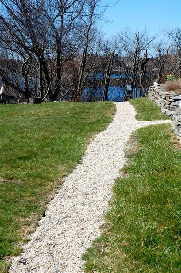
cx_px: 90
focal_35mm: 75
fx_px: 567
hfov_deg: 18.1
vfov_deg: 27.0
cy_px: 136
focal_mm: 50
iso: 200
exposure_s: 1/320
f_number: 9
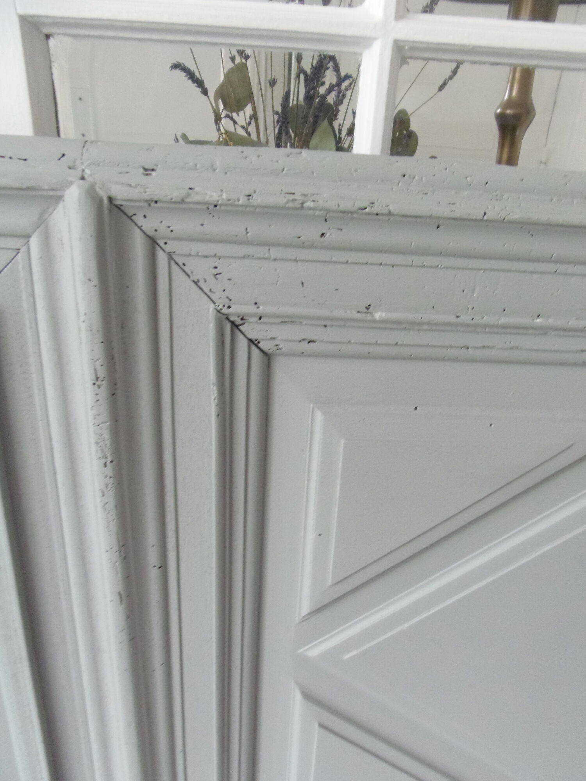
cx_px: 293
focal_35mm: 24
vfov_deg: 71.6
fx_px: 542
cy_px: 390
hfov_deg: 56.8
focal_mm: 4.3
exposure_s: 1/30
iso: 400
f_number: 2.9
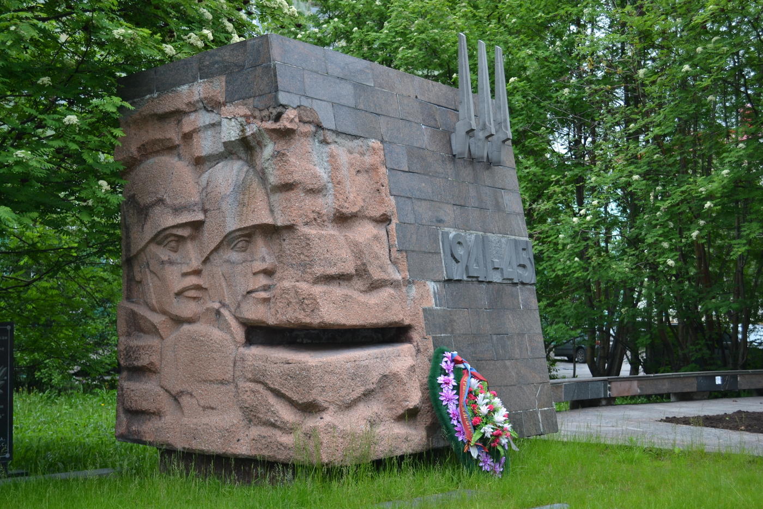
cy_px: 254
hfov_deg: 43.6
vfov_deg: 29.9
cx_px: 382
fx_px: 954
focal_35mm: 45
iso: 100
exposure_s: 1/100
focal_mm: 30
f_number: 5
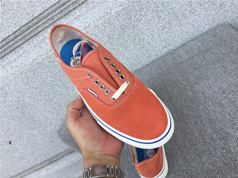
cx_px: 119
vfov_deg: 45.4
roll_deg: +39.9
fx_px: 213
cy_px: 89
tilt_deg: -40.7
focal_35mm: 31
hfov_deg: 58.4
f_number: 2.4
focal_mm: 3.3
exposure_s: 1/260
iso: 25
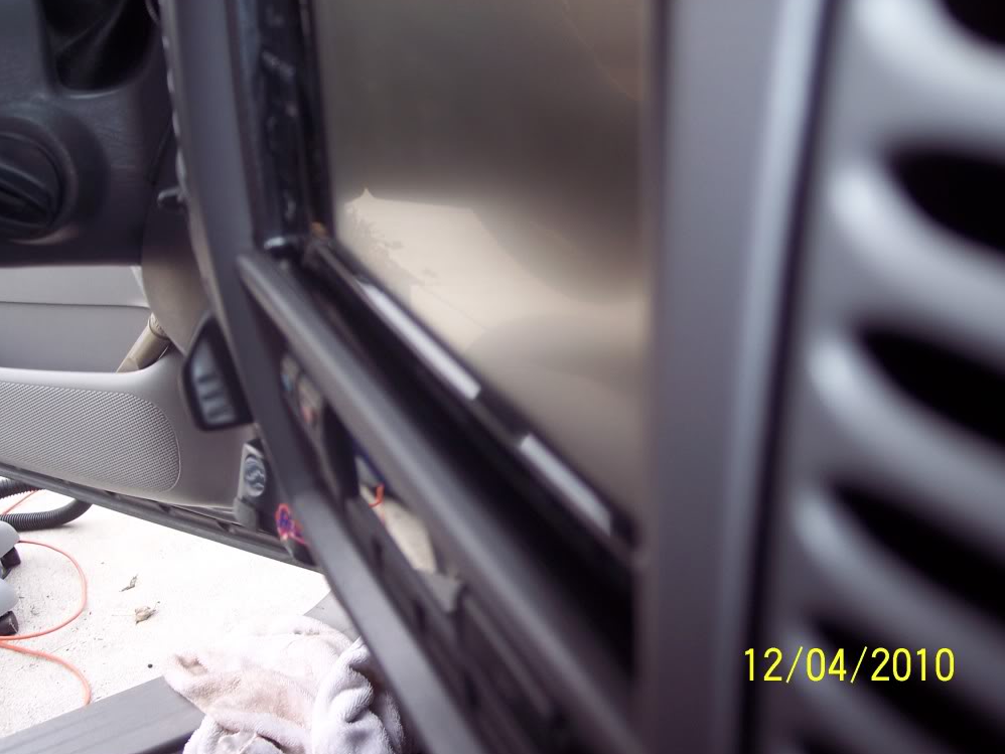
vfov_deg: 36.0
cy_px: 374
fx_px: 1162
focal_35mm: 40
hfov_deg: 46.8
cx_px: 497
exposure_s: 1/60
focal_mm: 8
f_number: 2.8
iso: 100
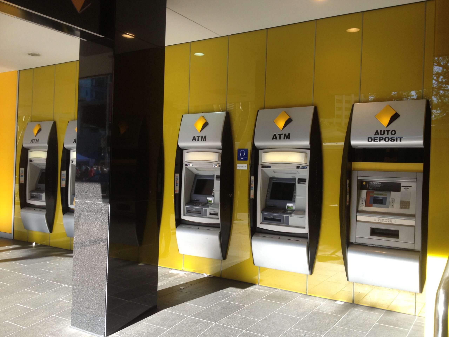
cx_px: 224
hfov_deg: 52.6
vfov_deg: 40.7
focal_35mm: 35
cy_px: 168
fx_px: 454
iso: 50
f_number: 2.4
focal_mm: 4.28
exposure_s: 1/164
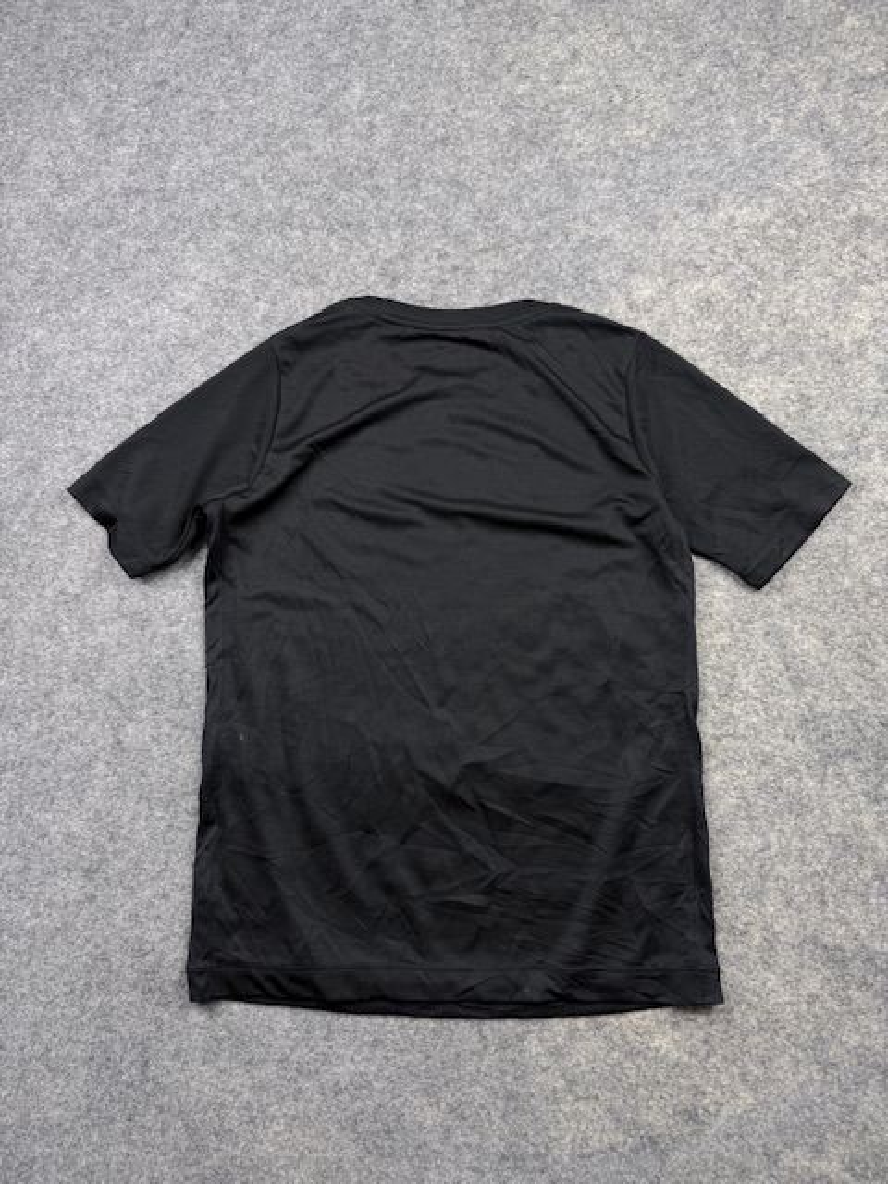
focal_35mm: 24
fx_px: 821
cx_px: 444
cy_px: 592
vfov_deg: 71.6
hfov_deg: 56.8
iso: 64
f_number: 1.78
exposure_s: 1/100
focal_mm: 6.76
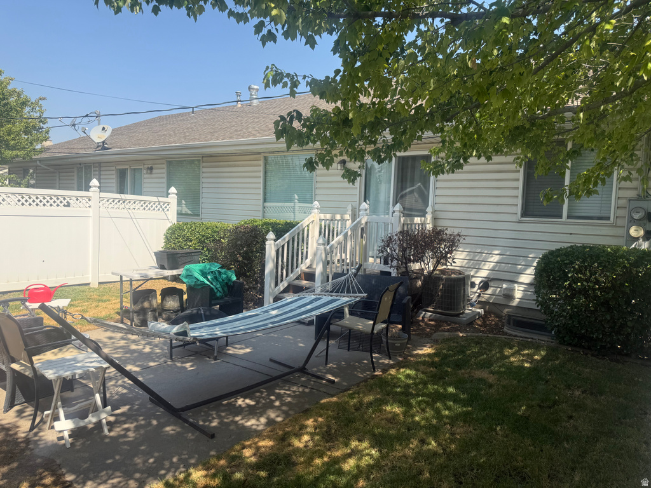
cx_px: 326
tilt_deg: -2.6
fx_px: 451
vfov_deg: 56.8
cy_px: 244
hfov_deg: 71.6
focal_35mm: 24
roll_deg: -1.8
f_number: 1.78
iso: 100
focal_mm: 6.76
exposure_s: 1/3021
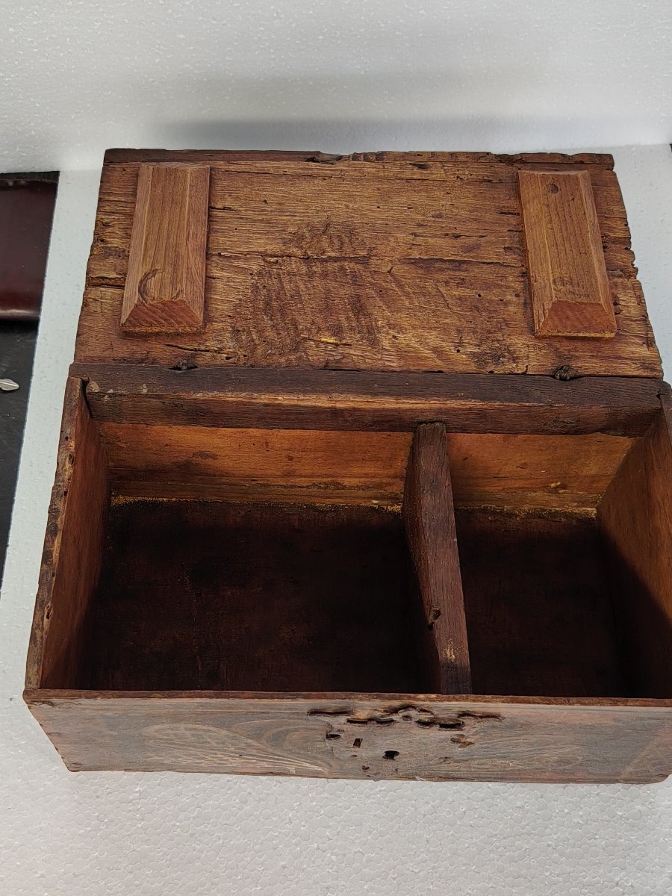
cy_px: 448
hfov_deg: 37.7
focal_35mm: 38
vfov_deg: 49.0
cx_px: 336
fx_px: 984
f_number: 1.75
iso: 444
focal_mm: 5.25
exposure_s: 1/33.3
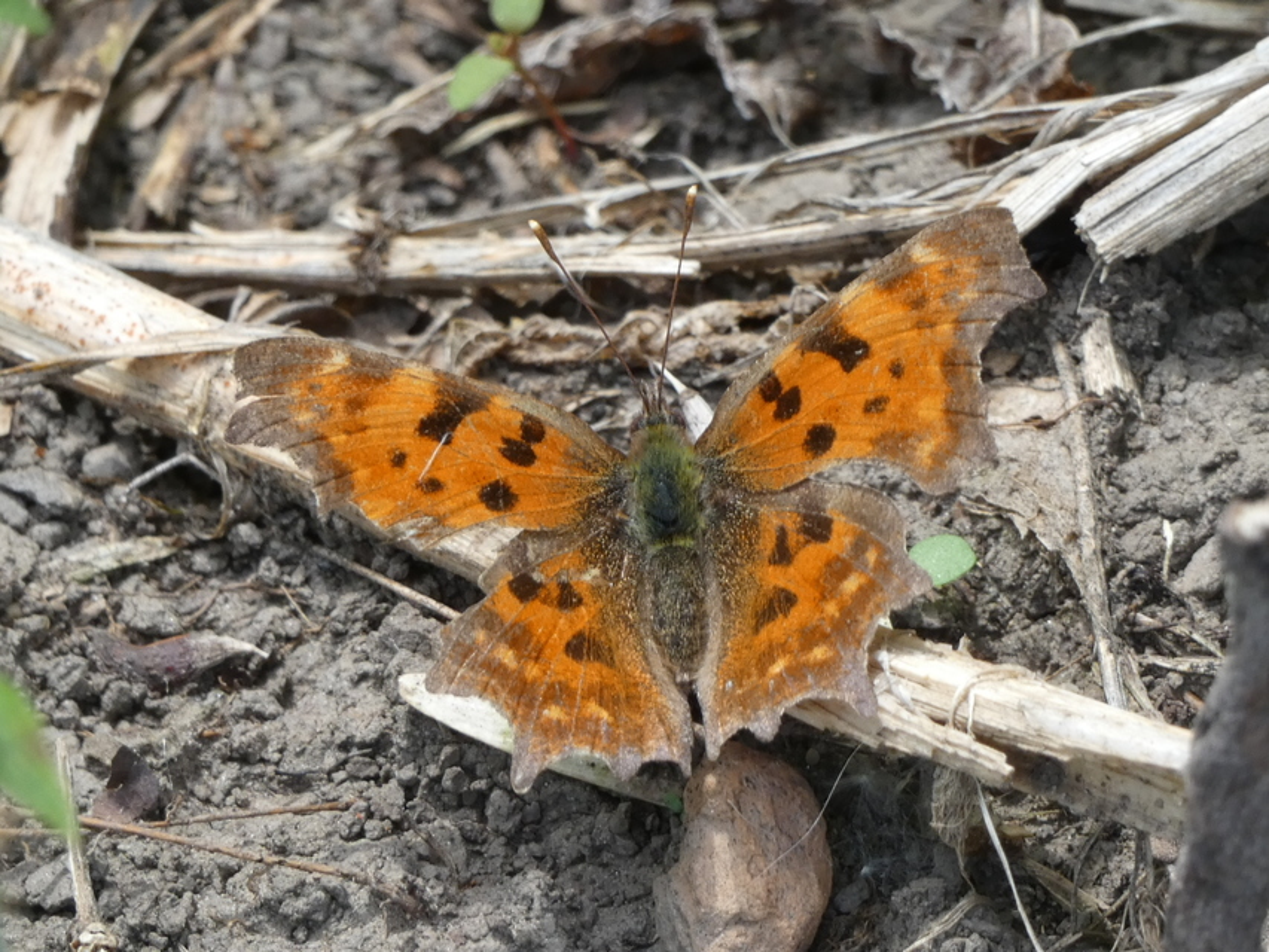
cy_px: 476
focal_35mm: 350
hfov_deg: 5.7
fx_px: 12833
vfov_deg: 4.2
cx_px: 634
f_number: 5.6
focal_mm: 62.7
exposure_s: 1/80
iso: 160
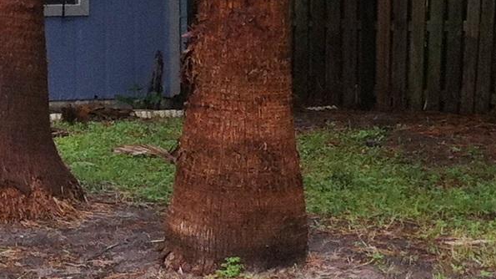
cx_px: -467
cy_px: -183
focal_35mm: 166
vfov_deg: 7.1
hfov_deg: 11.7
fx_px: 2182
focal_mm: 3.85
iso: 80
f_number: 2.8
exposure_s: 1/559
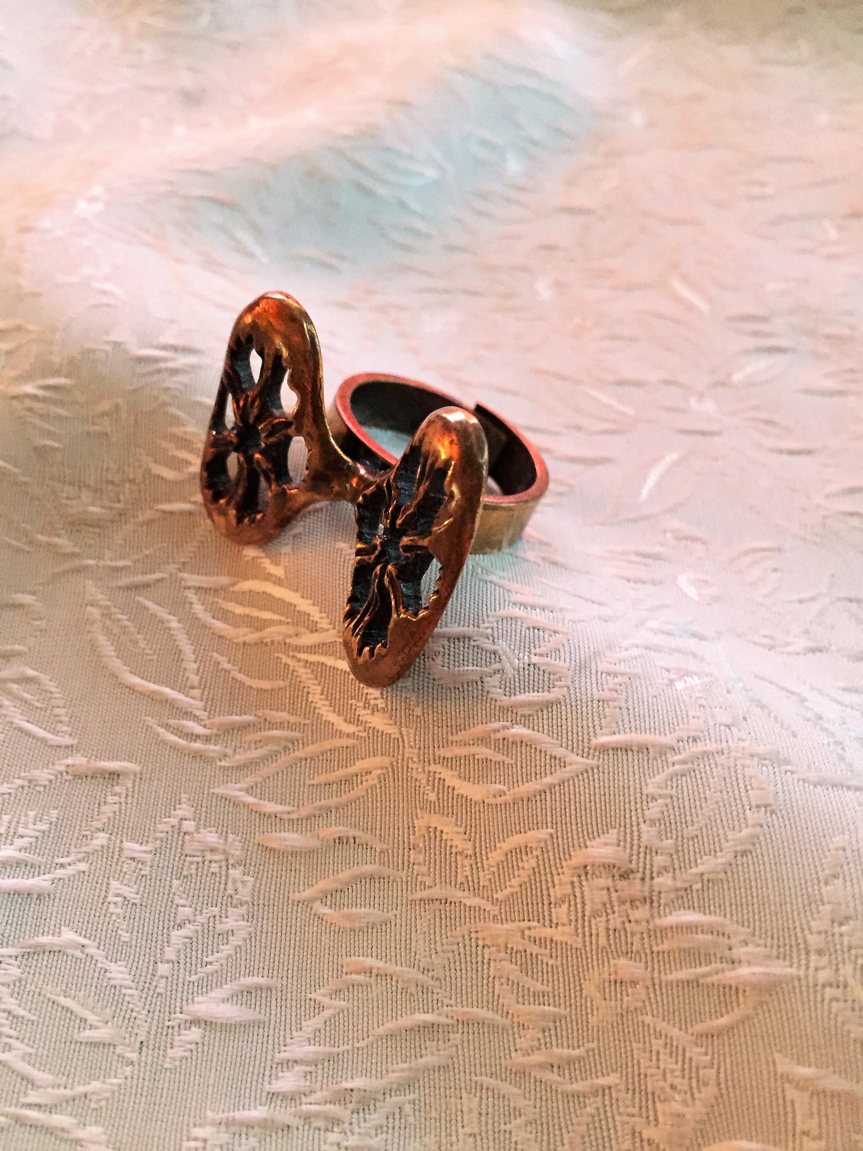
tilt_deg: -54.4
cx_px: 432
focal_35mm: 29
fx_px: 964
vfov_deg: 61.7
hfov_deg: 48.2
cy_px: 576
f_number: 2.2
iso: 500
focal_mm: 4.15
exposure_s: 1/17
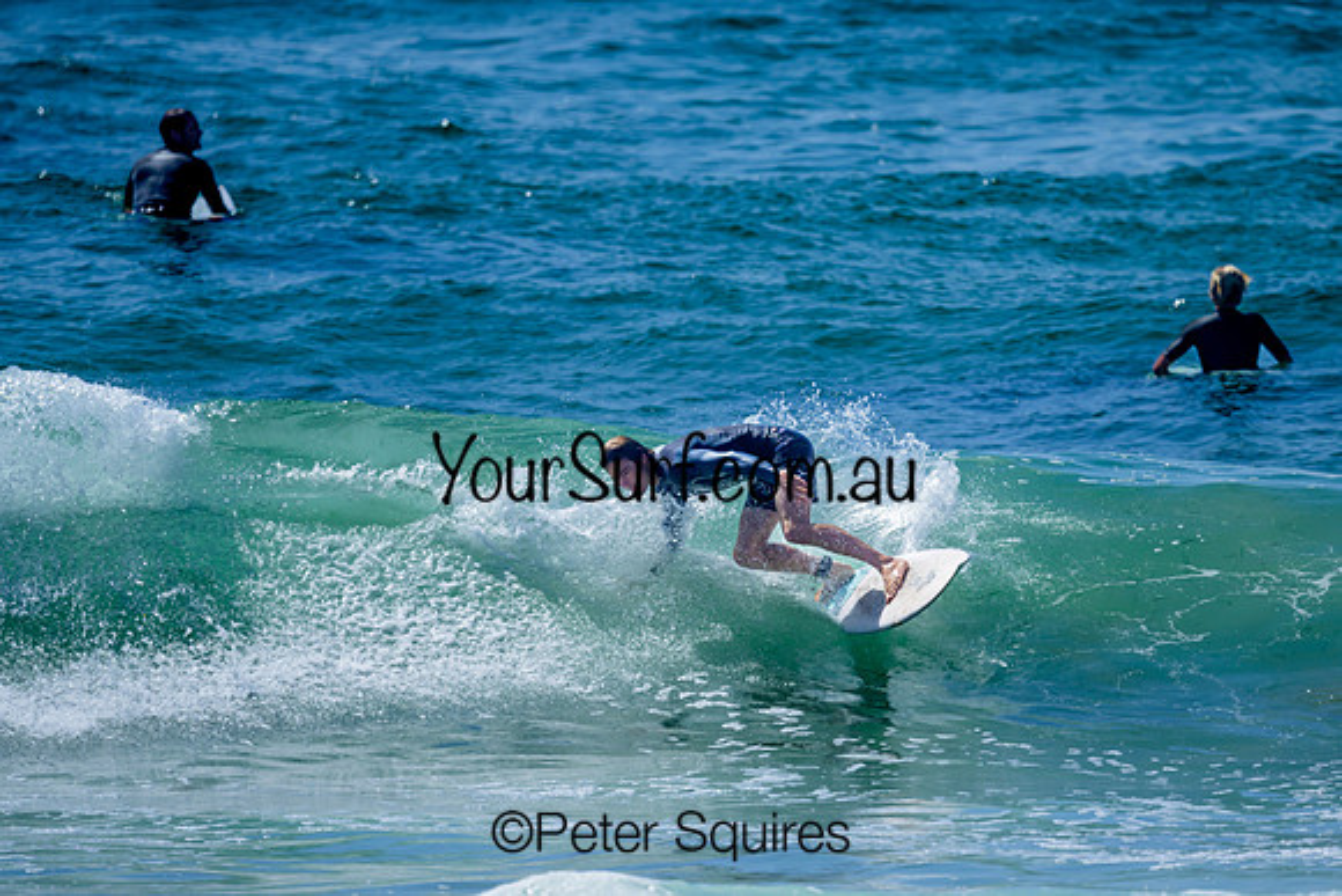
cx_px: 700
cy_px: 397
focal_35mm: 931
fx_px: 34695
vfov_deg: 1.5
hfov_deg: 2.2
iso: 200
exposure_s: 1/2000
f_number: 6.3
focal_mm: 800
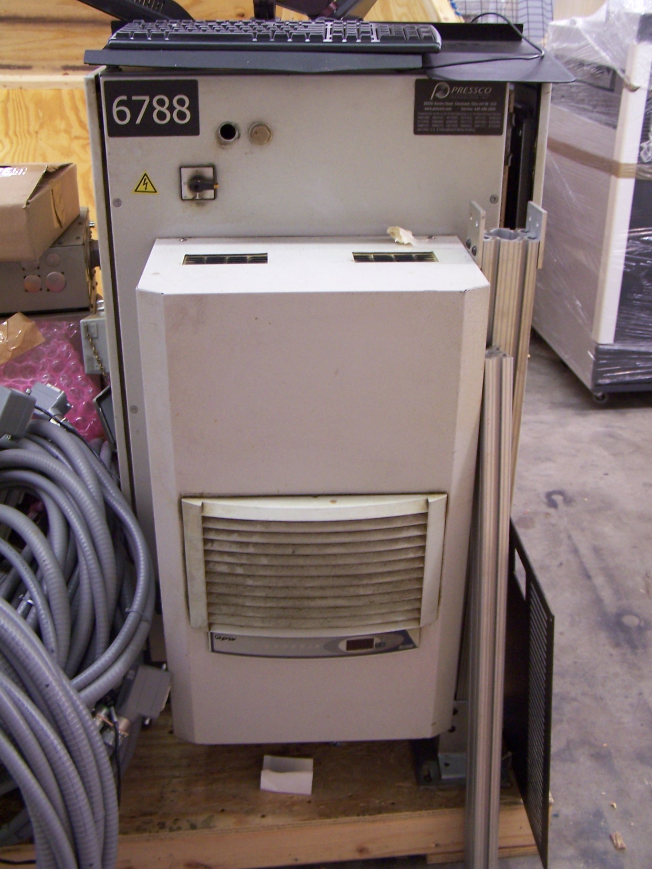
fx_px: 954
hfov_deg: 37.7
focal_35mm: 38
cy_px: 434
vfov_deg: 49.0
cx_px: 326
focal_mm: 6.3
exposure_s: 1/8
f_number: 2.8
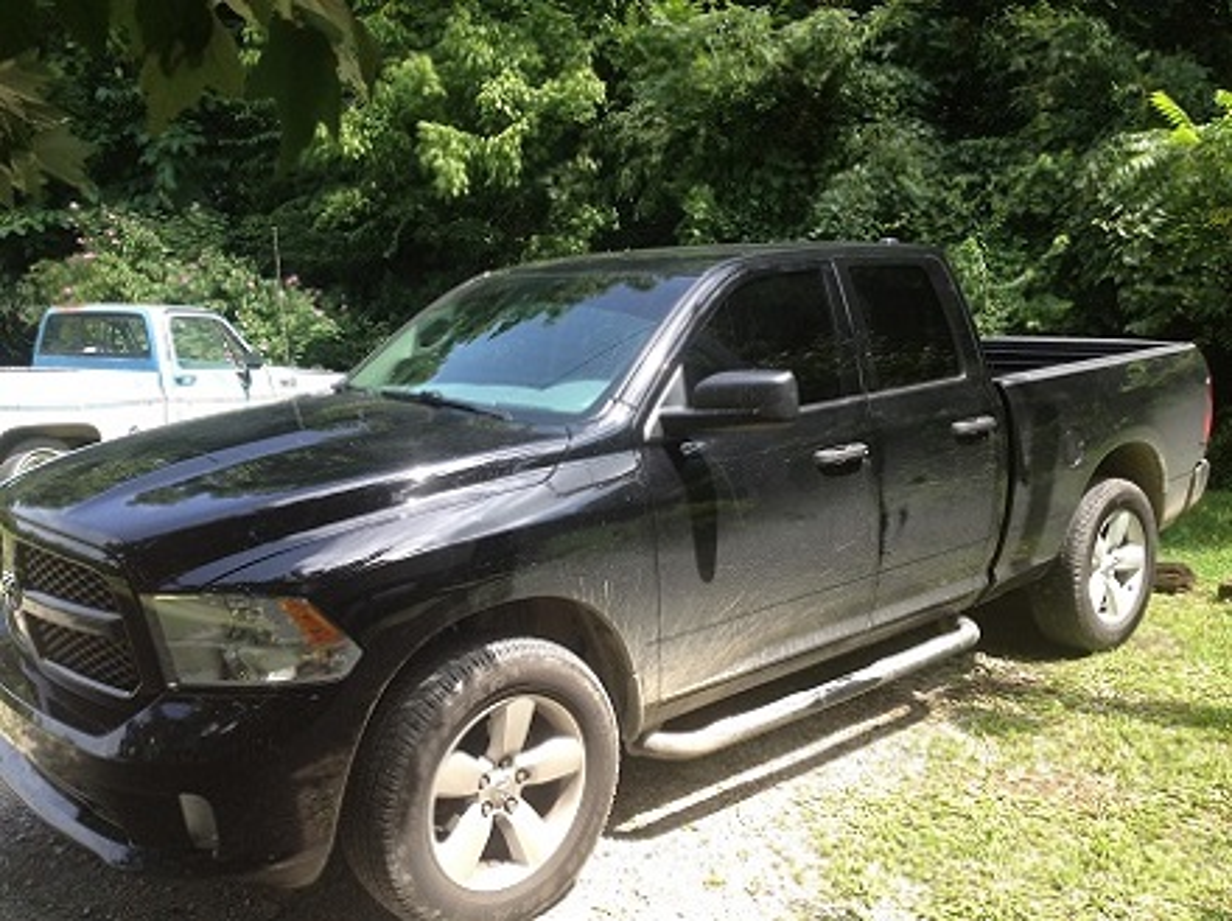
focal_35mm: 35
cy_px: 460
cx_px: 616
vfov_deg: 40.6
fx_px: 1244
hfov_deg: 52.7
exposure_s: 1/297
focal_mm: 4.28
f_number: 2.4
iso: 50
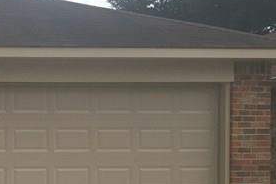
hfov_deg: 16.1
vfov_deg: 12.1
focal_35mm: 112
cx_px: -186
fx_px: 859
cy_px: 178
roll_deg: +0.3
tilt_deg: -0.4
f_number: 2.2
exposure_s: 1/986
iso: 25
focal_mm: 4.15
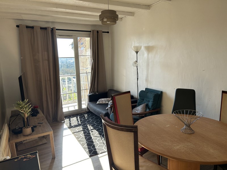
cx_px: 114
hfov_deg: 67.3
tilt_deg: -8.6
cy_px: 85
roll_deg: +1.9
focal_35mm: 26
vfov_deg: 53.1
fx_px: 170
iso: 40
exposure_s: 1/266
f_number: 1.5
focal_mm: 5.7
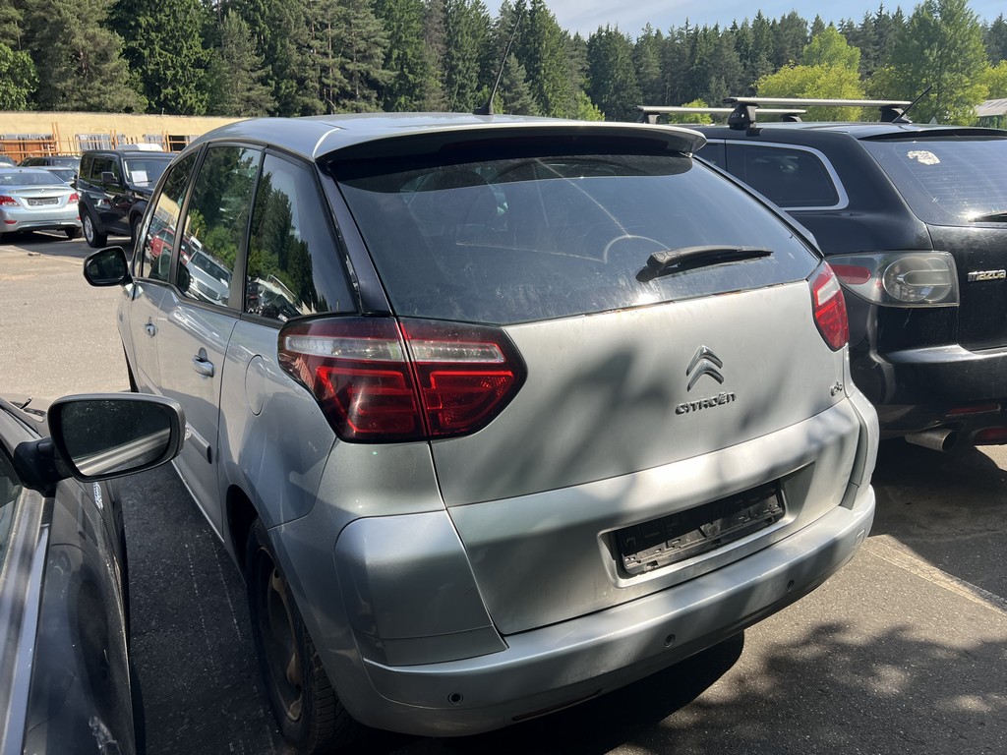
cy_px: 378
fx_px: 756
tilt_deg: -13.1
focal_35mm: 26
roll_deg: +2.0
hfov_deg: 67.3
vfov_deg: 53.1
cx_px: 504
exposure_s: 1/1698
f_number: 1.5
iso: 50
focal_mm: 5.7
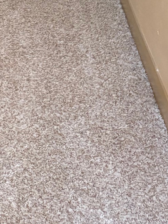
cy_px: -161
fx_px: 731
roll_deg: +2.5
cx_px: -29
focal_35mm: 113
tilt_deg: -6.7
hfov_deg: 12.8
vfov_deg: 15.4
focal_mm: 5.96
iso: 640
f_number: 1.6
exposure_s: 1/40
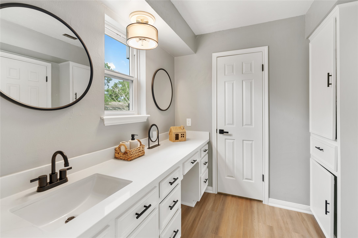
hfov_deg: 98.2
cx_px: 179
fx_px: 155
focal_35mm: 16
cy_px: 119
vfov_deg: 75.1
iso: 100
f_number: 2.8
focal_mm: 15.6
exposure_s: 1/25
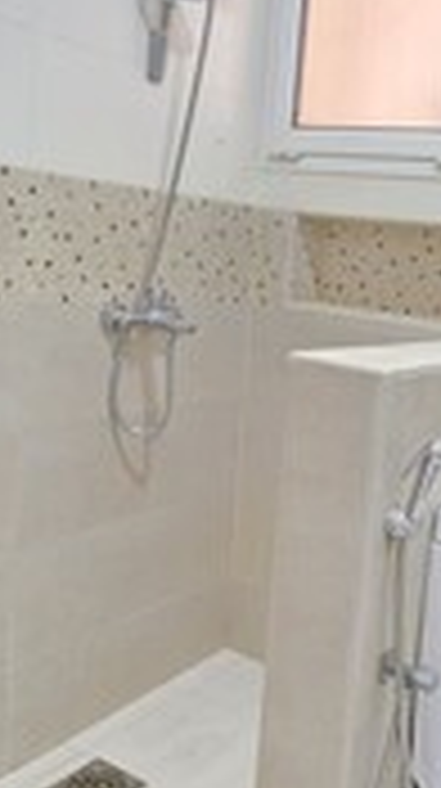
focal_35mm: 37
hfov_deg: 30.4
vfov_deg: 54.0
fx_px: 772
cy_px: 376
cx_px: 403
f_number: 1.9
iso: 400
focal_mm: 2.2
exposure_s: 1/50
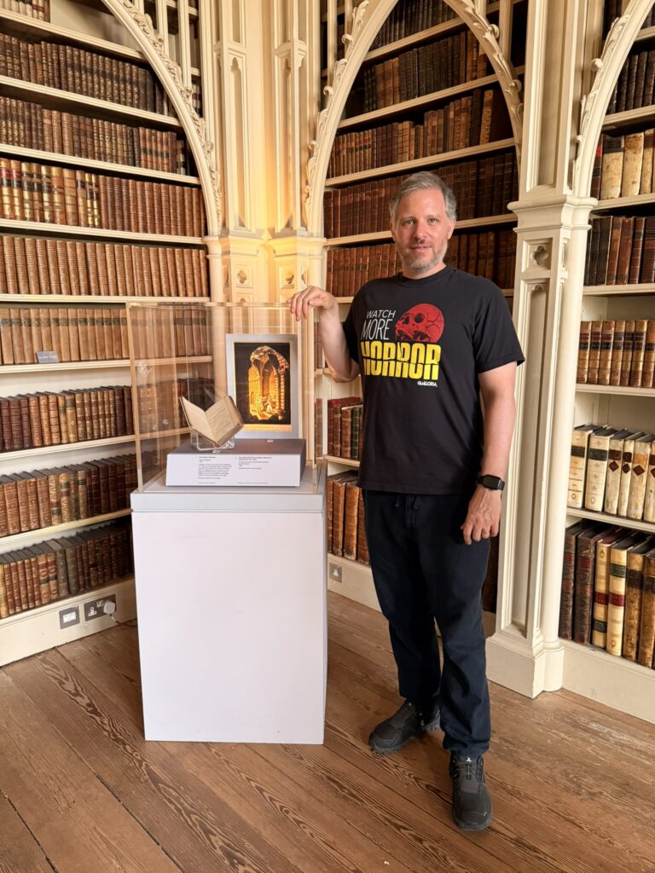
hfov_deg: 56.8
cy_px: 436
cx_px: 328
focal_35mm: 24
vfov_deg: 71.6
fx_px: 606
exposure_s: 1/60
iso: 500
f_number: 1.78
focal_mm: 6.76
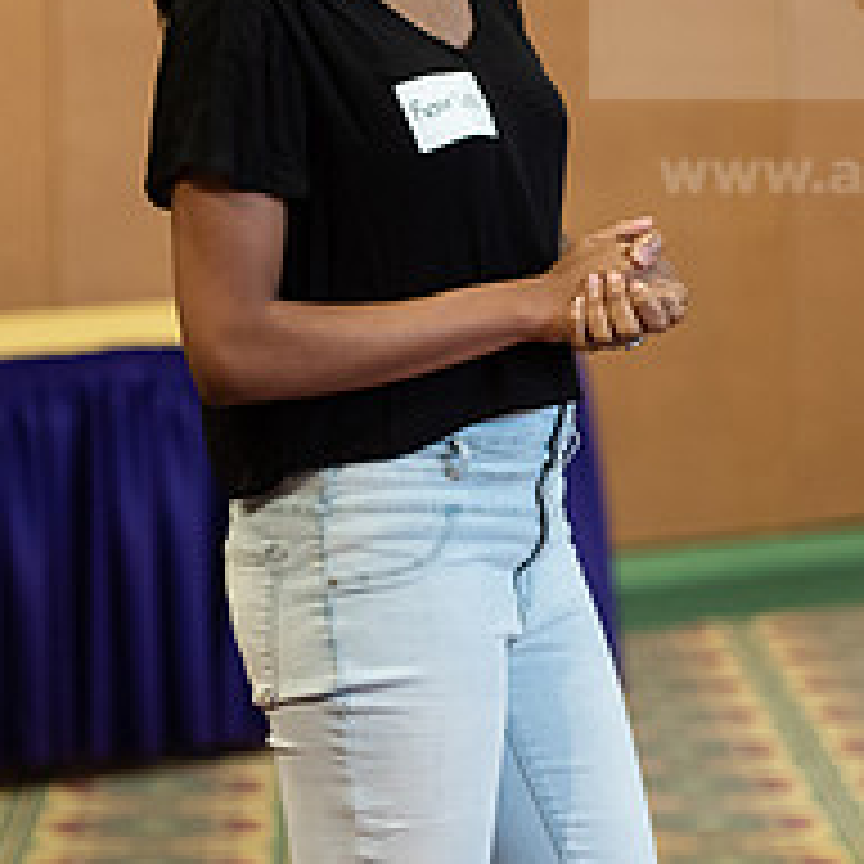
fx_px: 6241
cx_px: 454
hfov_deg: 7.9
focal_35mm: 221
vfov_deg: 7.9
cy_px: 268
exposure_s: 1/200
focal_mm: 86
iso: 2000
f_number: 2.8
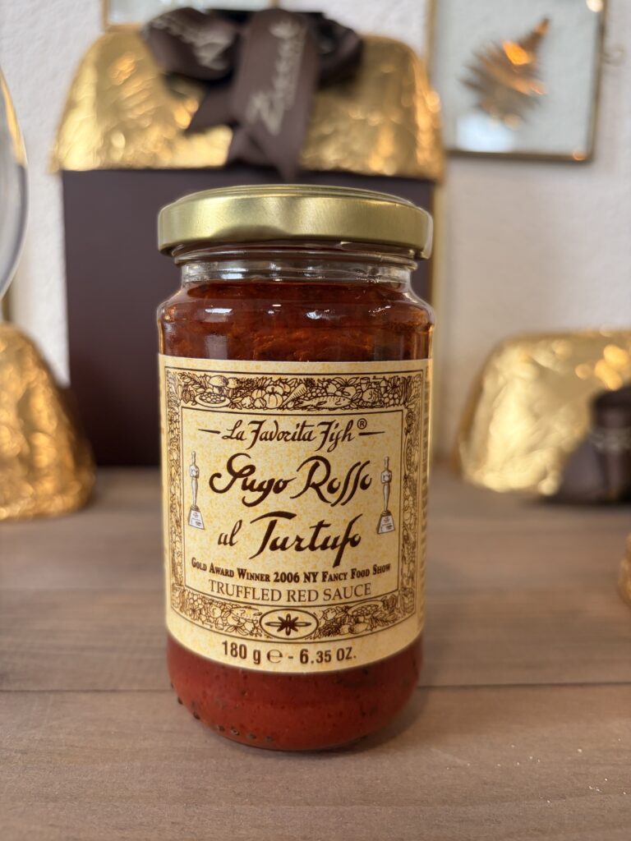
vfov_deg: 67.3
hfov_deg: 53.1
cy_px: 420
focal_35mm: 26
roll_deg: -0.2
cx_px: 316
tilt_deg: -8.5
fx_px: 632
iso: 100
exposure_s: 1/50
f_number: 1.6
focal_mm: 5.96
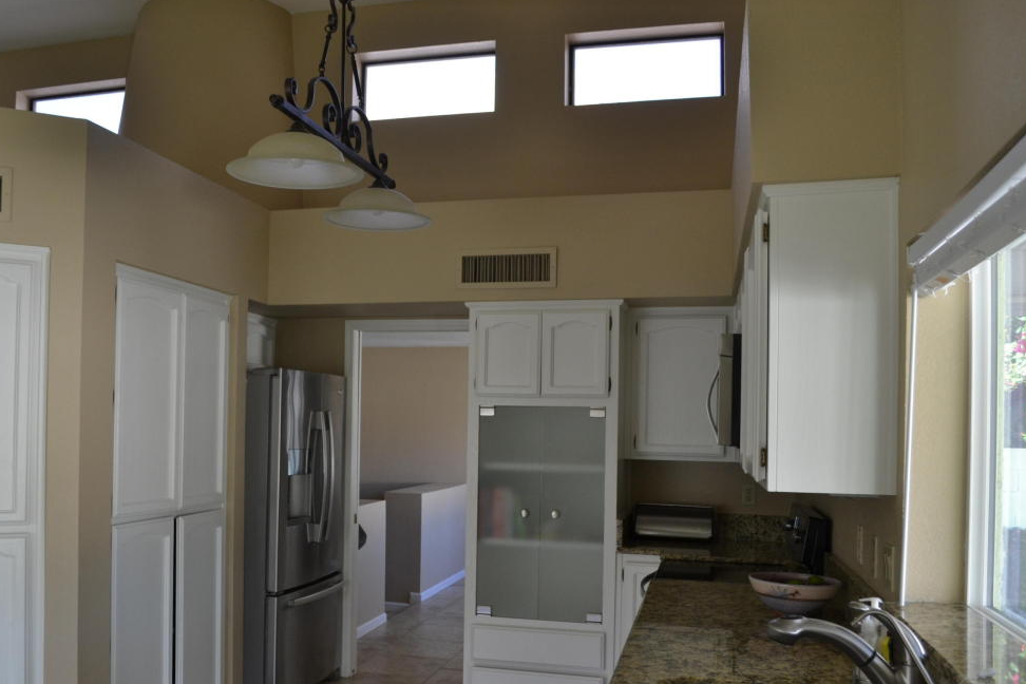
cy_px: 398
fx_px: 912
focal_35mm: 32
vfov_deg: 41.0
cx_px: 446
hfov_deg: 58.5
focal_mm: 18
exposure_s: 1/100
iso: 400
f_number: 5
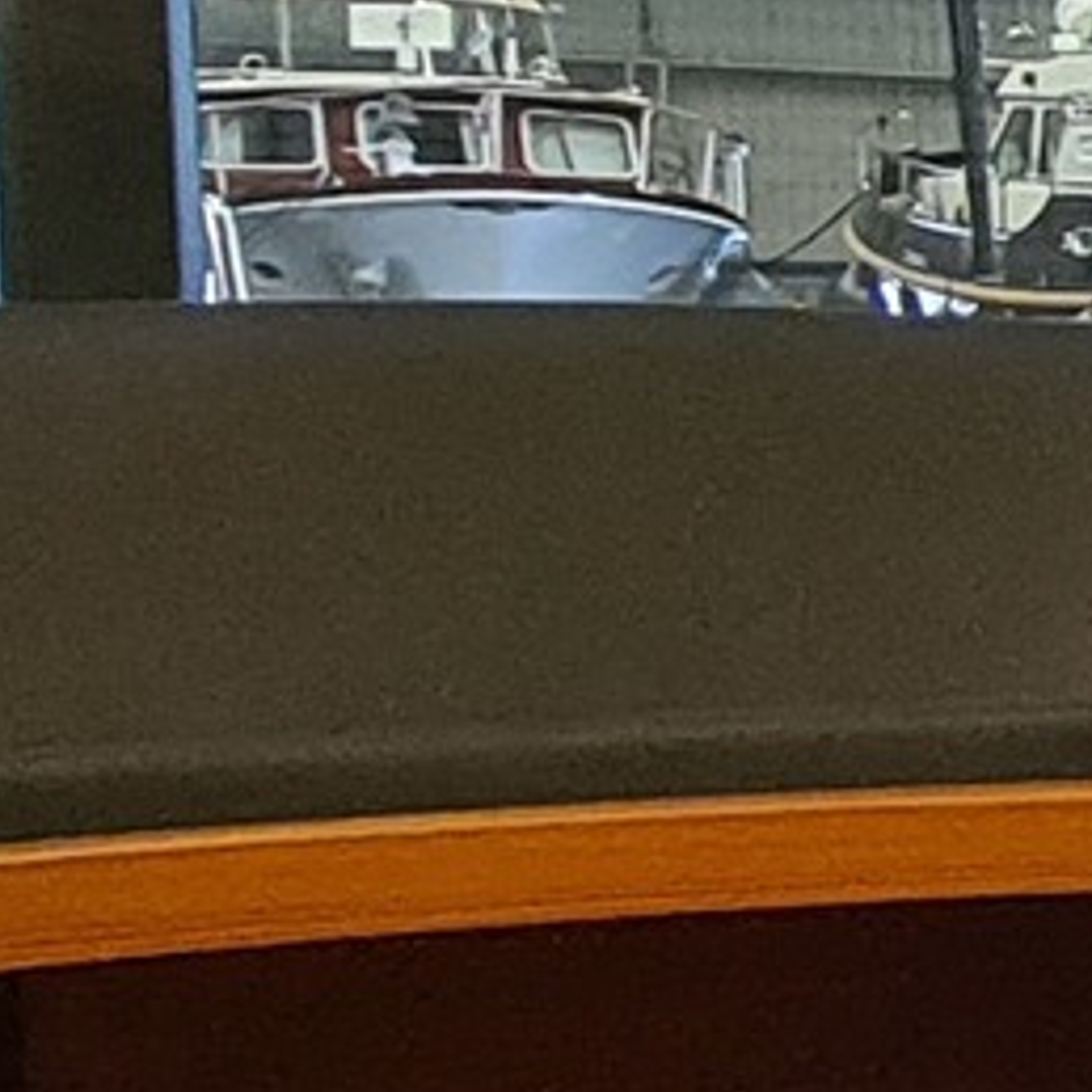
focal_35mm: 111
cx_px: 3491
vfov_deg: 15.7
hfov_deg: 10.2
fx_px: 3962
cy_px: 702
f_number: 2.2
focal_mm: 2.2
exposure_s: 1/50
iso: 400
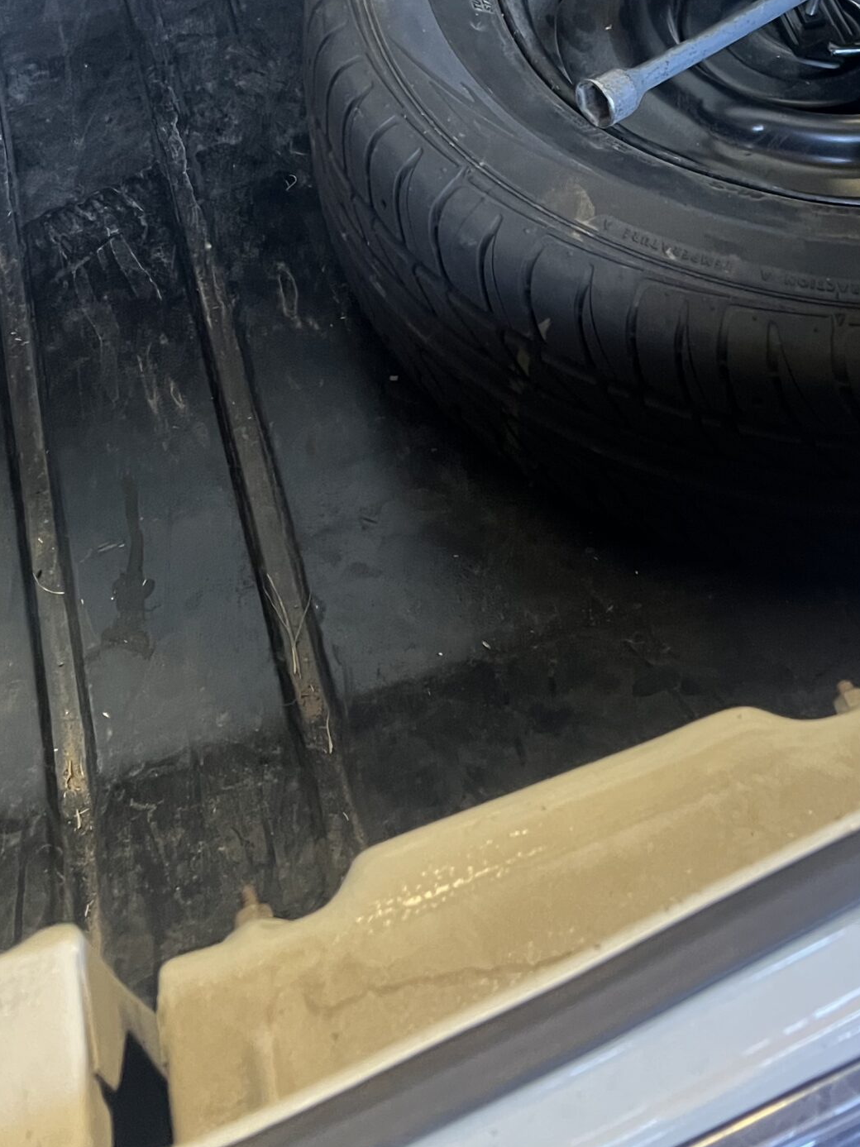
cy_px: 97
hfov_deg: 30.2
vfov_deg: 36.9
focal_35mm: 48
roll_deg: +3.1
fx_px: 1590
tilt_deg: -43.4
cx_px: 501
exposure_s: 1/40
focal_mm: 5.7
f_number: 1.5
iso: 500
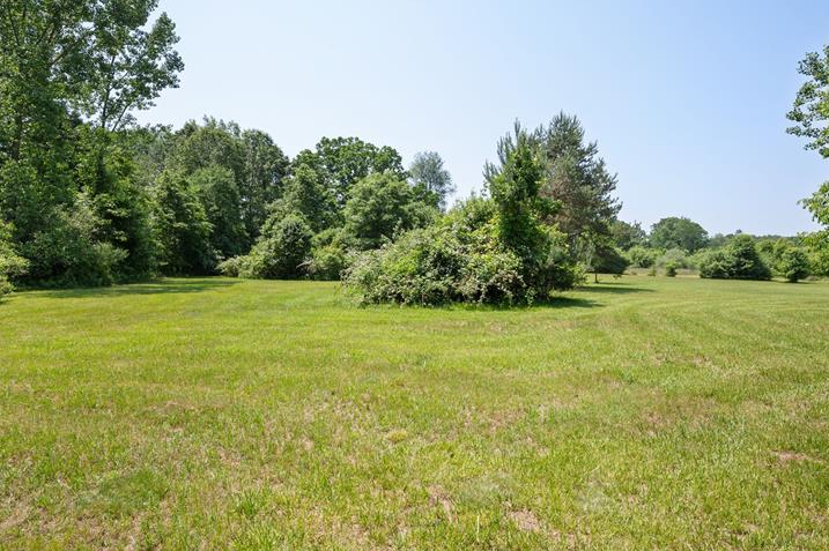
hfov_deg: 83.9
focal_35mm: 20
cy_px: 262
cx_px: 444
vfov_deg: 61.8
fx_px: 460
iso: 100
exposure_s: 1/60
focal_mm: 14
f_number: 11
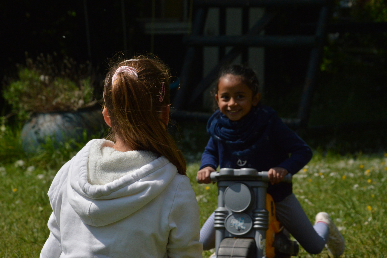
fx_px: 1692
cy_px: 129
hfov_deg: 13.1
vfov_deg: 8.7
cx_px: 194
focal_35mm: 158
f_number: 9
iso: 800
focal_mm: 105
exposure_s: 1/4000
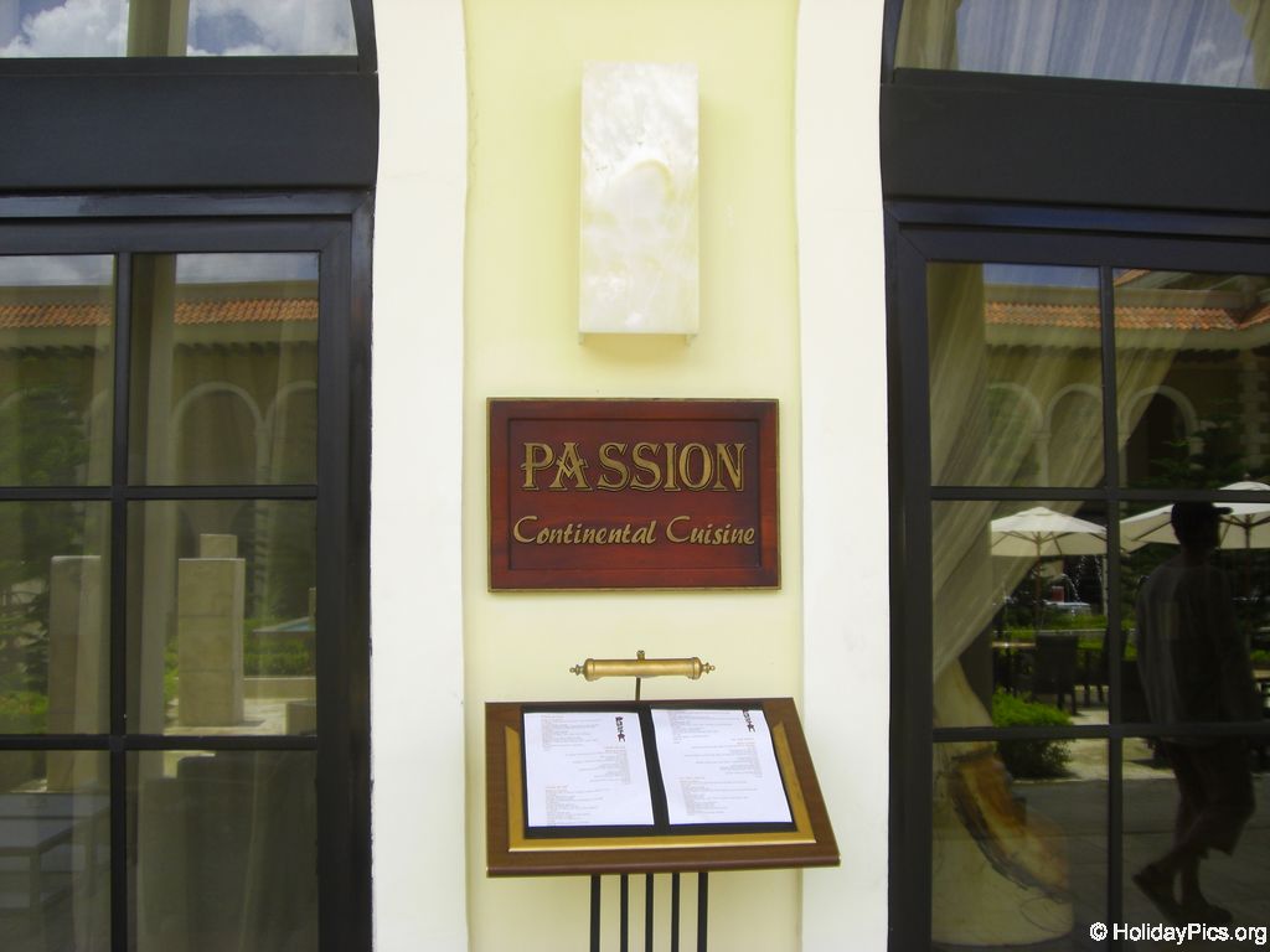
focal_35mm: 38
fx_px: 1394
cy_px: 476
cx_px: 635
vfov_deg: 37.7
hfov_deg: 49.0
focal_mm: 6.2
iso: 64
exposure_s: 1/250
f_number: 2.7
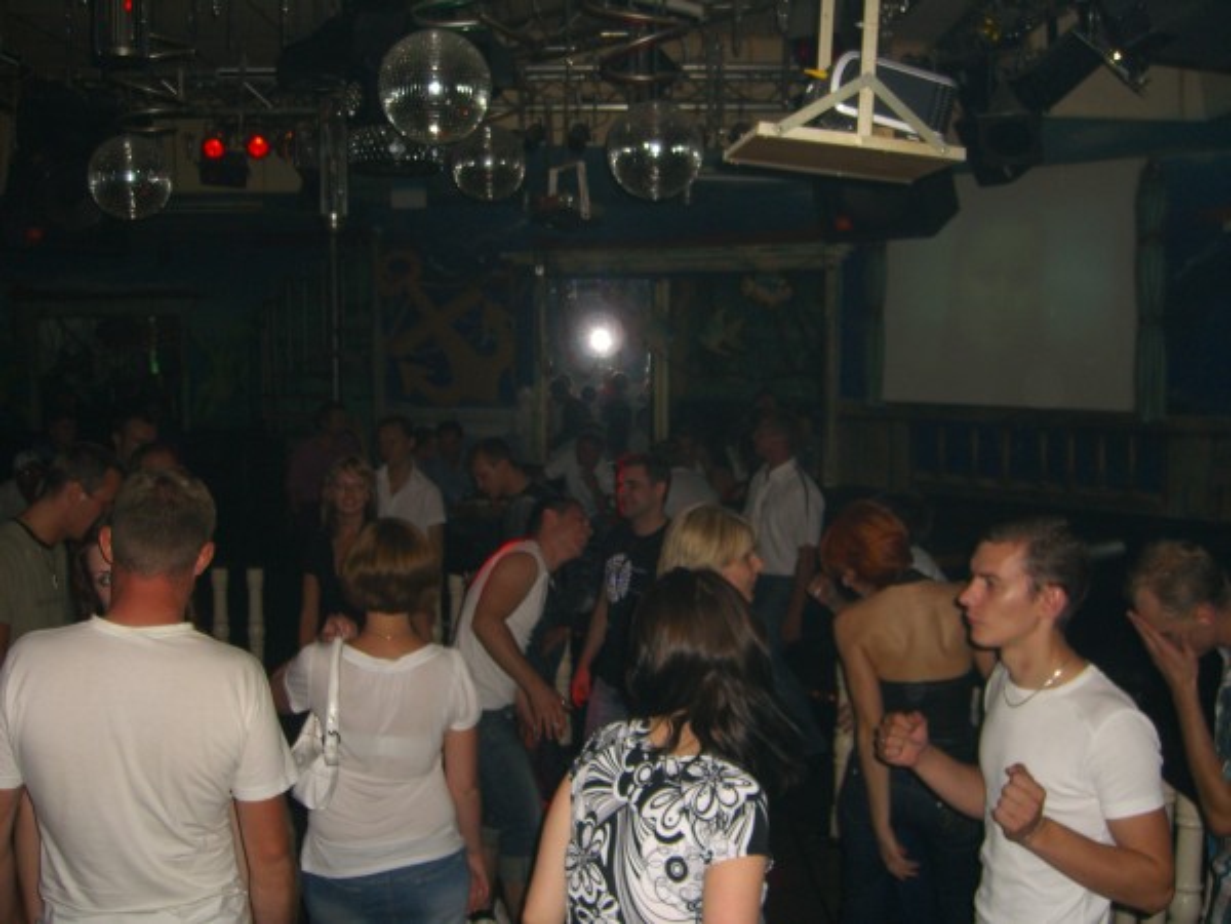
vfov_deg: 37.7
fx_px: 1351
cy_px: 462
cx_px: 616
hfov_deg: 49.0
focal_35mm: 38
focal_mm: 7.9
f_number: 2.8
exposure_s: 1/60
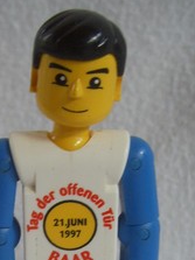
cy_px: 268
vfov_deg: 22.3
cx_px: 51
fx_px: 632
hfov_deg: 17.5
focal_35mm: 84
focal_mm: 6.6
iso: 110
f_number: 3.5
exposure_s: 1/45
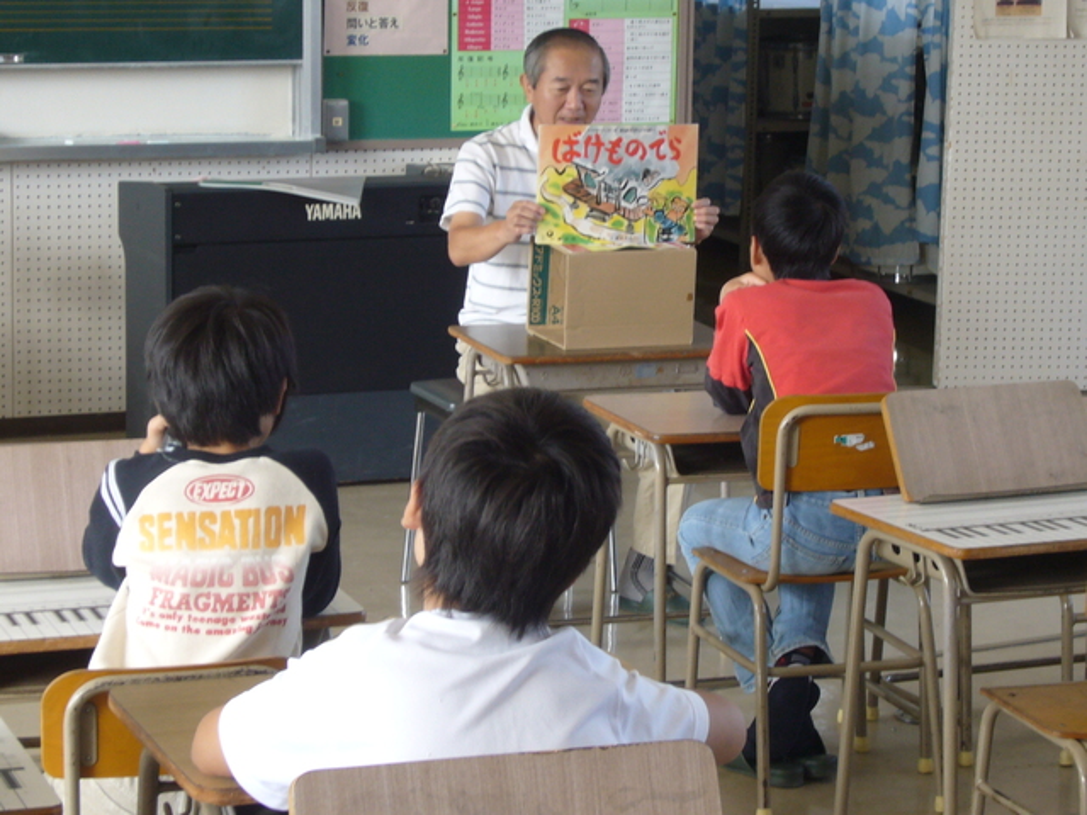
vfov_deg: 13.6
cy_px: 408
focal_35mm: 109
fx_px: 3423
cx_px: 544
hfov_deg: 18.0
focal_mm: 13.2
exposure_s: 1/30
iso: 80
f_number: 4.8
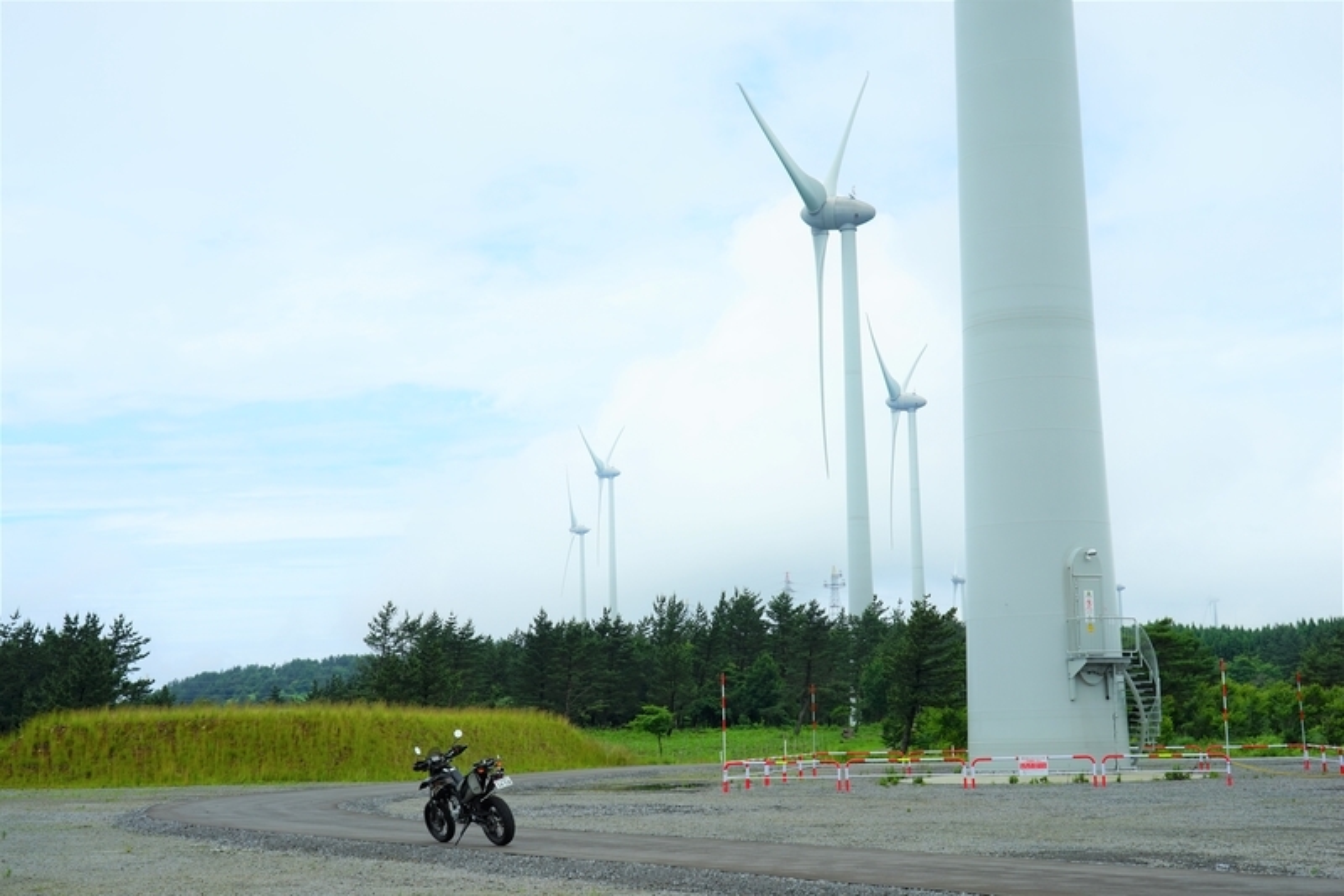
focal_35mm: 51
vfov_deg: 26.5
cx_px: 672
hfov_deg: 38.9
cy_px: 448
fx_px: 1905
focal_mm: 51
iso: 100
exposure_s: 1/160
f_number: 11
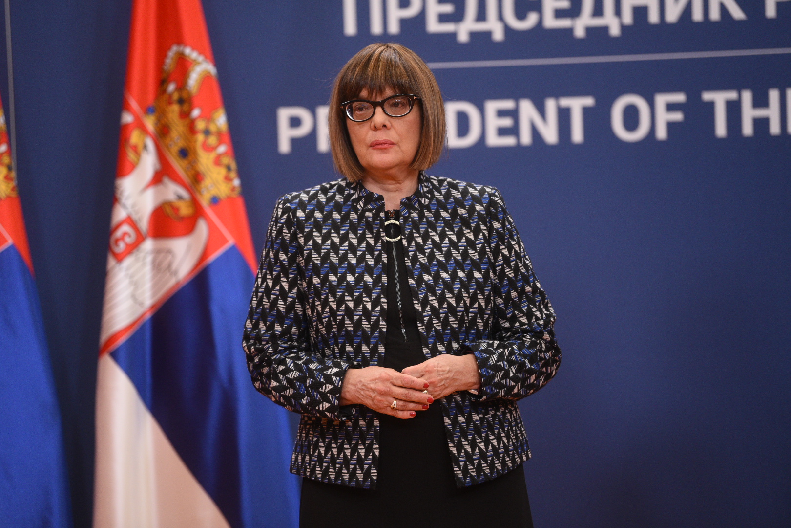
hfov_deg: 12.1
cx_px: 396
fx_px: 3735
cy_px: 264
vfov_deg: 8.1
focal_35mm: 170
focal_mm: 170
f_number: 2.8
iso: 1600
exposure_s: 1/320
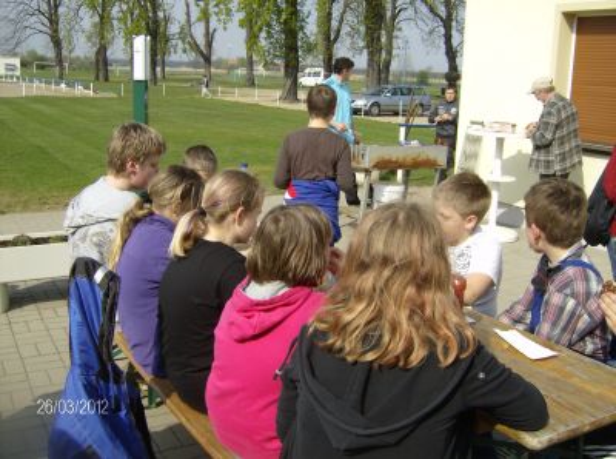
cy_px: 230
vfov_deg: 39.5
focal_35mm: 36
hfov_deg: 51.5
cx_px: 308
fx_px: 639
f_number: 4.7
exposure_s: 1/434
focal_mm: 6
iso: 100
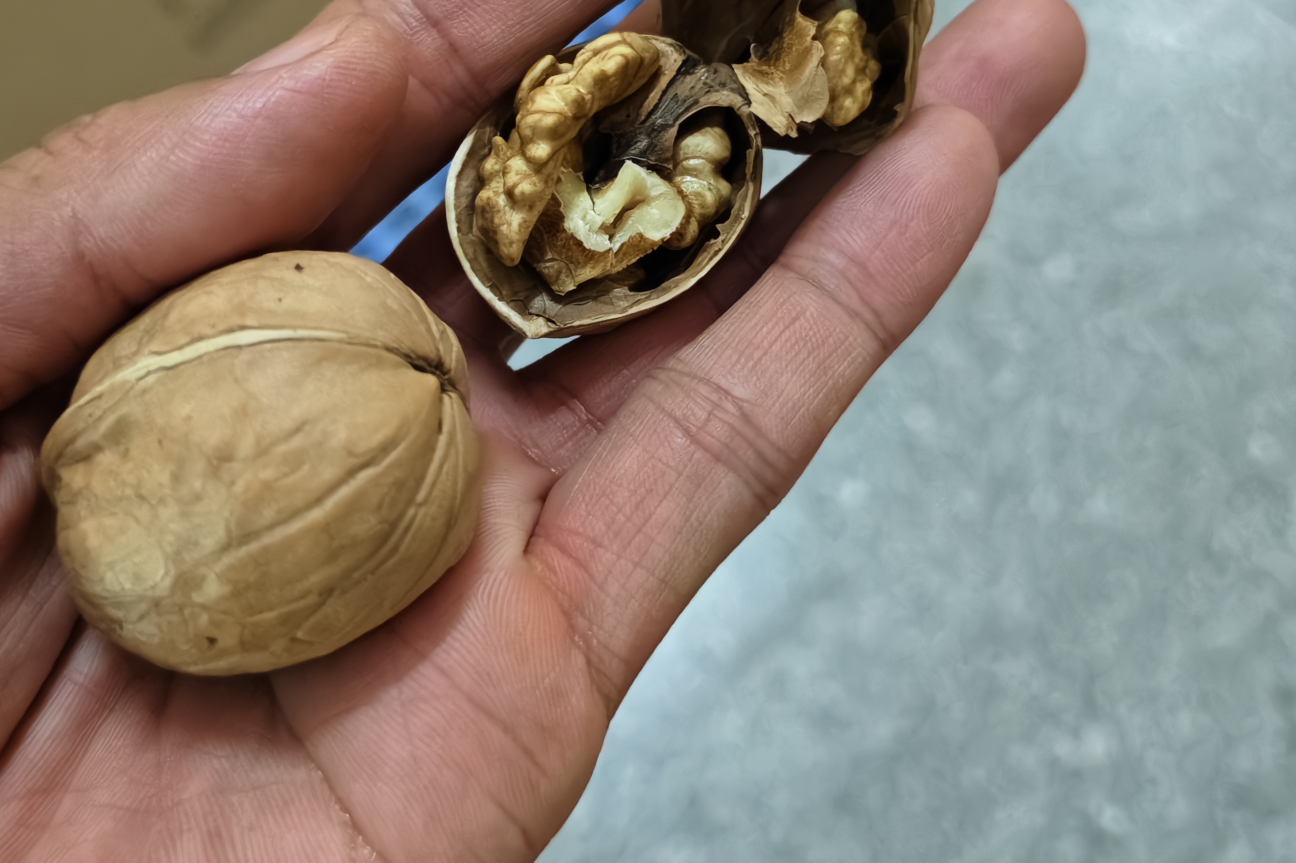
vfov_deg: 35.7
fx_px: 1296
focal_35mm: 36
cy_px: 176
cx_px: 583
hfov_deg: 53.0
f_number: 1.88
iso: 9994
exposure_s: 1/100
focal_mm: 5.56
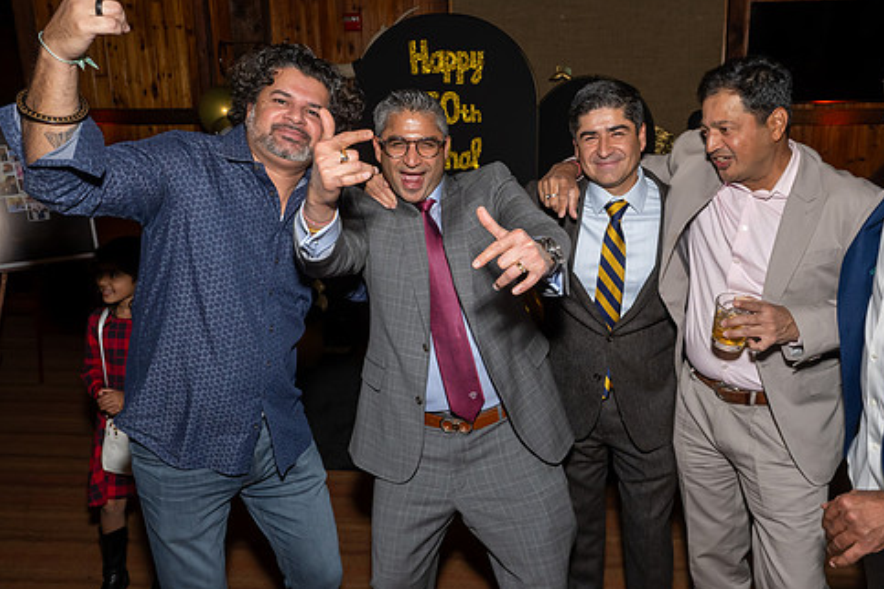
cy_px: 280
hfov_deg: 61.6
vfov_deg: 43.6
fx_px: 737
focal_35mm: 30
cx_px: 516
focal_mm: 17
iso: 800
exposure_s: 1/250
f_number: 8
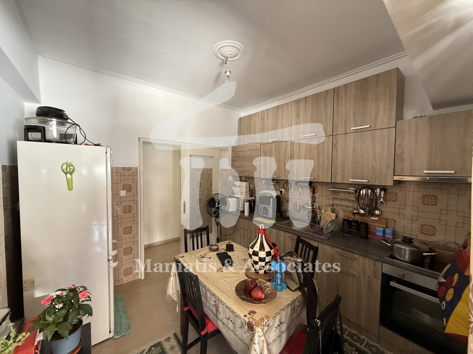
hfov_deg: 102.1
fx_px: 191
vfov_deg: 85.7
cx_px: 236
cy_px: 177
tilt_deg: -1.8
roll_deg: -0.6
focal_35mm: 14
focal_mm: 2.22
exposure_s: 1/77
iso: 320
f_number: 2.2
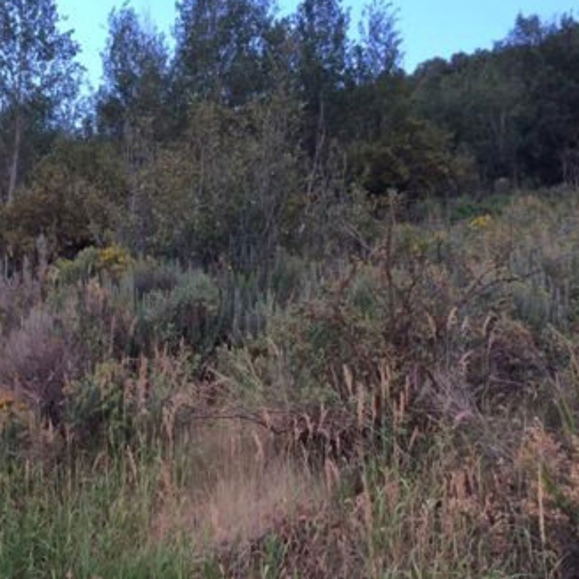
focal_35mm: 50
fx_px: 946
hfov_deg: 33.1
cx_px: 118
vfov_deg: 34.0
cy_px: 316
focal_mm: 4.15
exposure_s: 1/120
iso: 40
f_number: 2.2
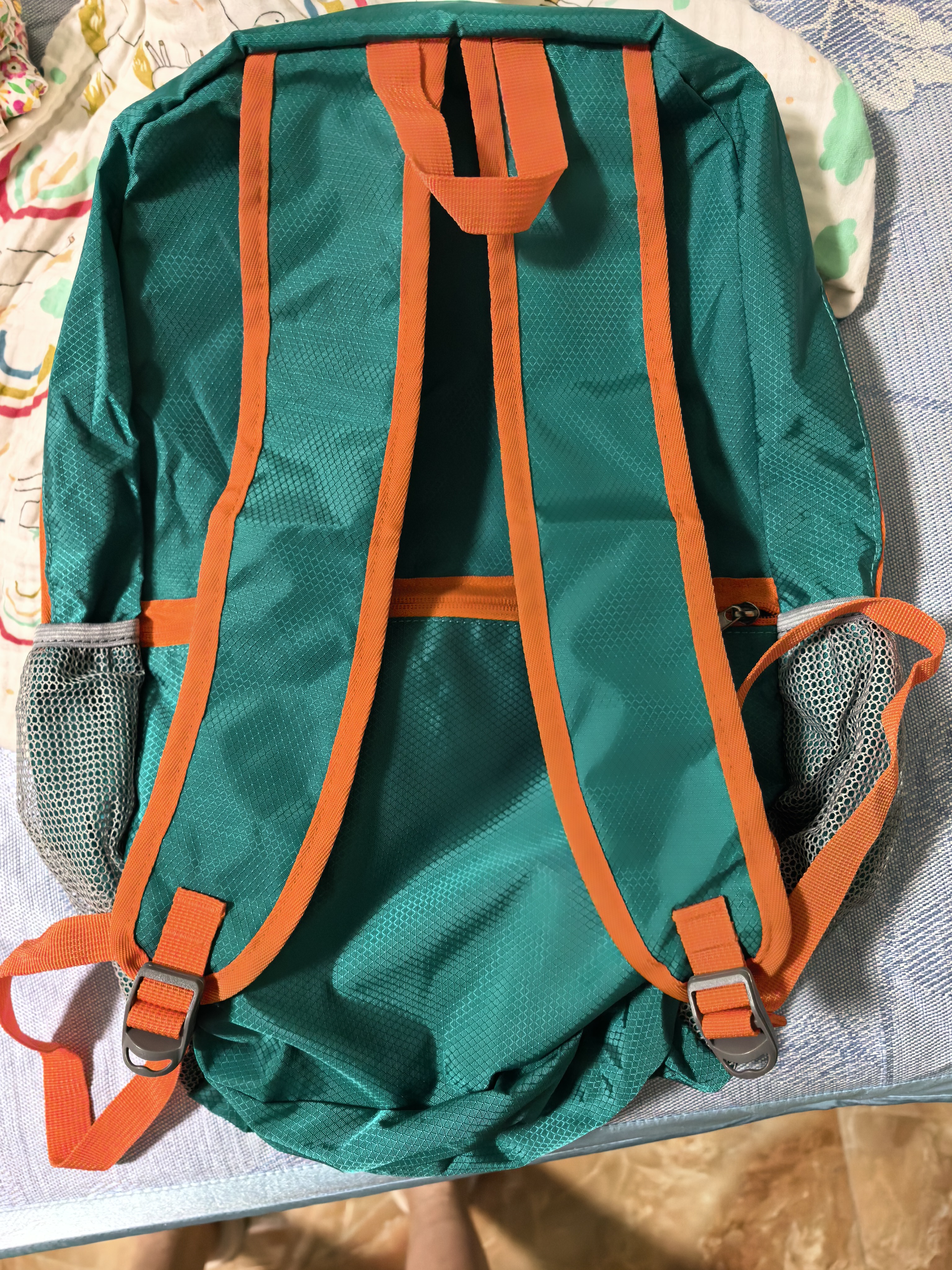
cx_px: 476
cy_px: 635
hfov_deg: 56.8
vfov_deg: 71.6
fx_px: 880
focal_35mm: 24
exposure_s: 1/552
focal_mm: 8.5
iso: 4000
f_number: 2
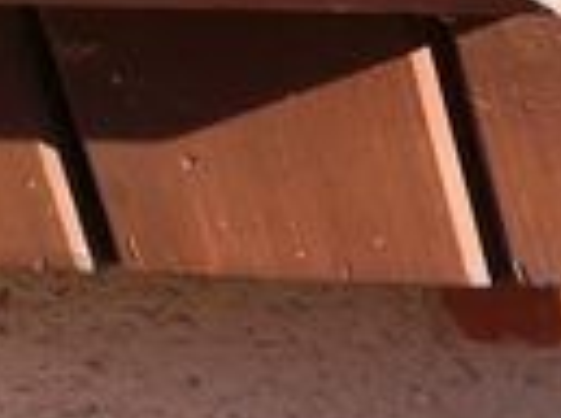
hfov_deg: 7.5
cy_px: 845
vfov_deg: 6.8
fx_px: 3394
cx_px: 2005
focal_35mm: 210
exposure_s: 1/710
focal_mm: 3.95
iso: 50
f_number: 1.6
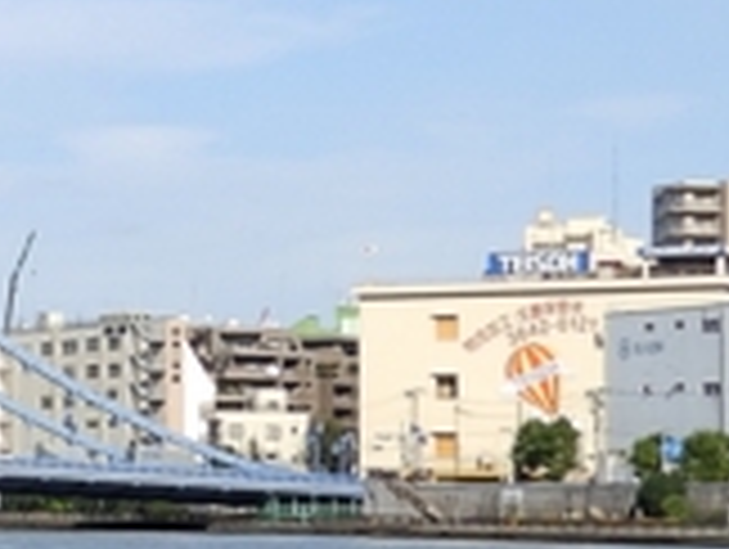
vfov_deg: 9.4
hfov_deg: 11.3
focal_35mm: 158
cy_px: 320
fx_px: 3332
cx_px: -729
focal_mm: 5.7
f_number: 4.5
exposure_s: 1/500
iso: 80
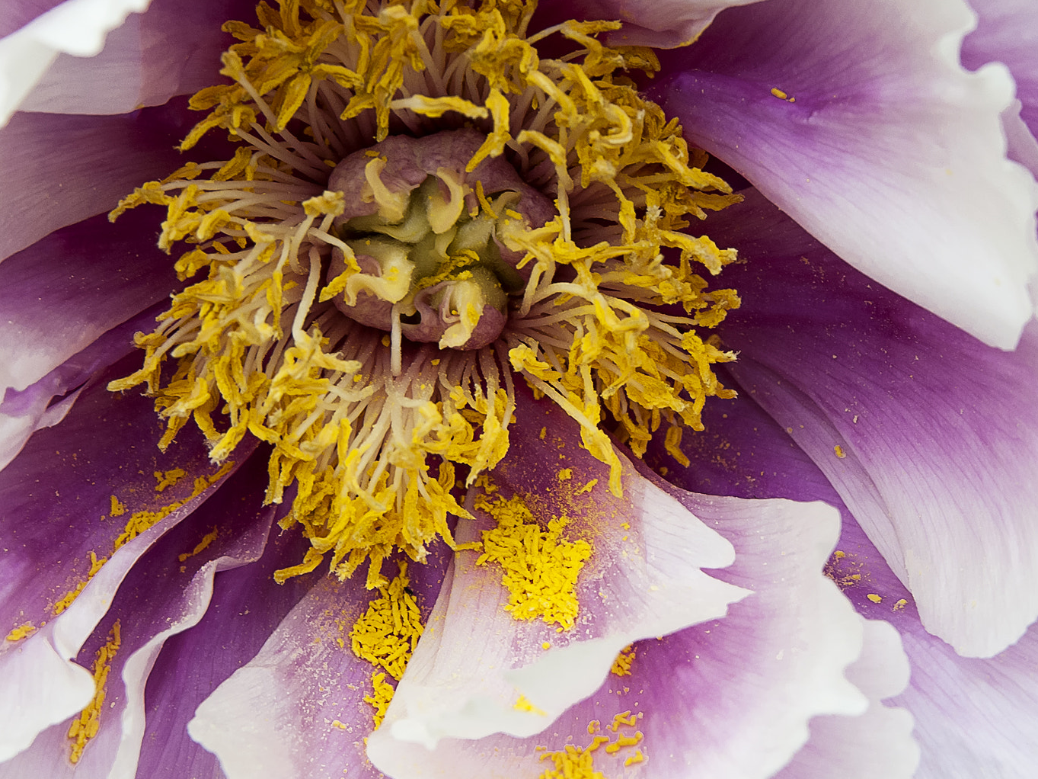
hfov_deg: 15.2
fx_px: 3898
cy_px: 281
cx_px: 633
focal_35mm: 130
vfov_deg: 11.4
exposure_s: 1/100
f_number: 10
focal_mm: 60
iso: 400
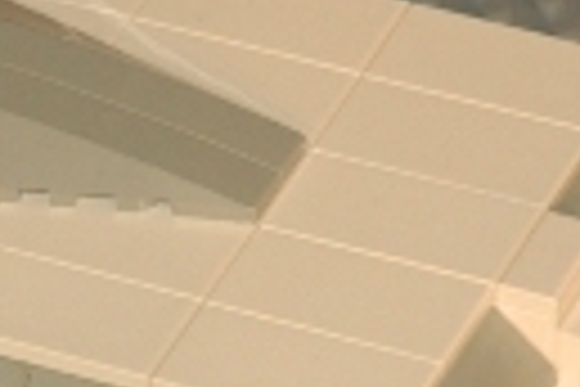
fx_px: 10488
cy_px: 452
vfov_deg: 2.1
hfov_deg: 3.2
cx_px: -121
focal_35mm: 651
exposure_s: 1/60
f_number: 4.5
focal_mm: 70
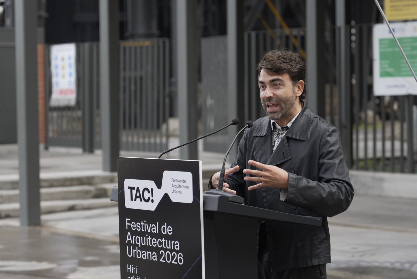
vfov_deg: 13.1
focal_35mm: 105
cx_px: 208
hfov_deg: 19.4
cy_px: 140
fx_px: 1217
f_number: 2.8
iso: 125
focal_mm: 70
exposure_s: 1/320
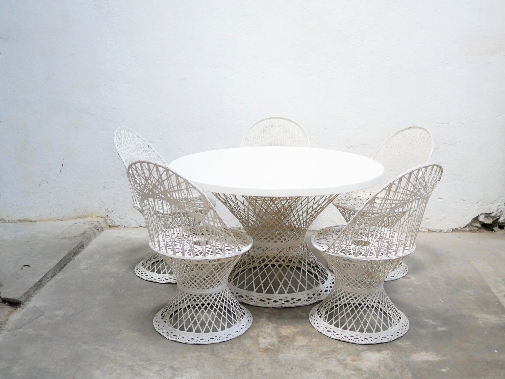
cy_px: 190
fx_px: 584
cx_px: 252
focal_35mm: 40
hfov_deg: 46.8
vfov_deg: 36.0
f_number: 1.7
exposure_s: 1/60
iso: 2000
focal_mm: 20
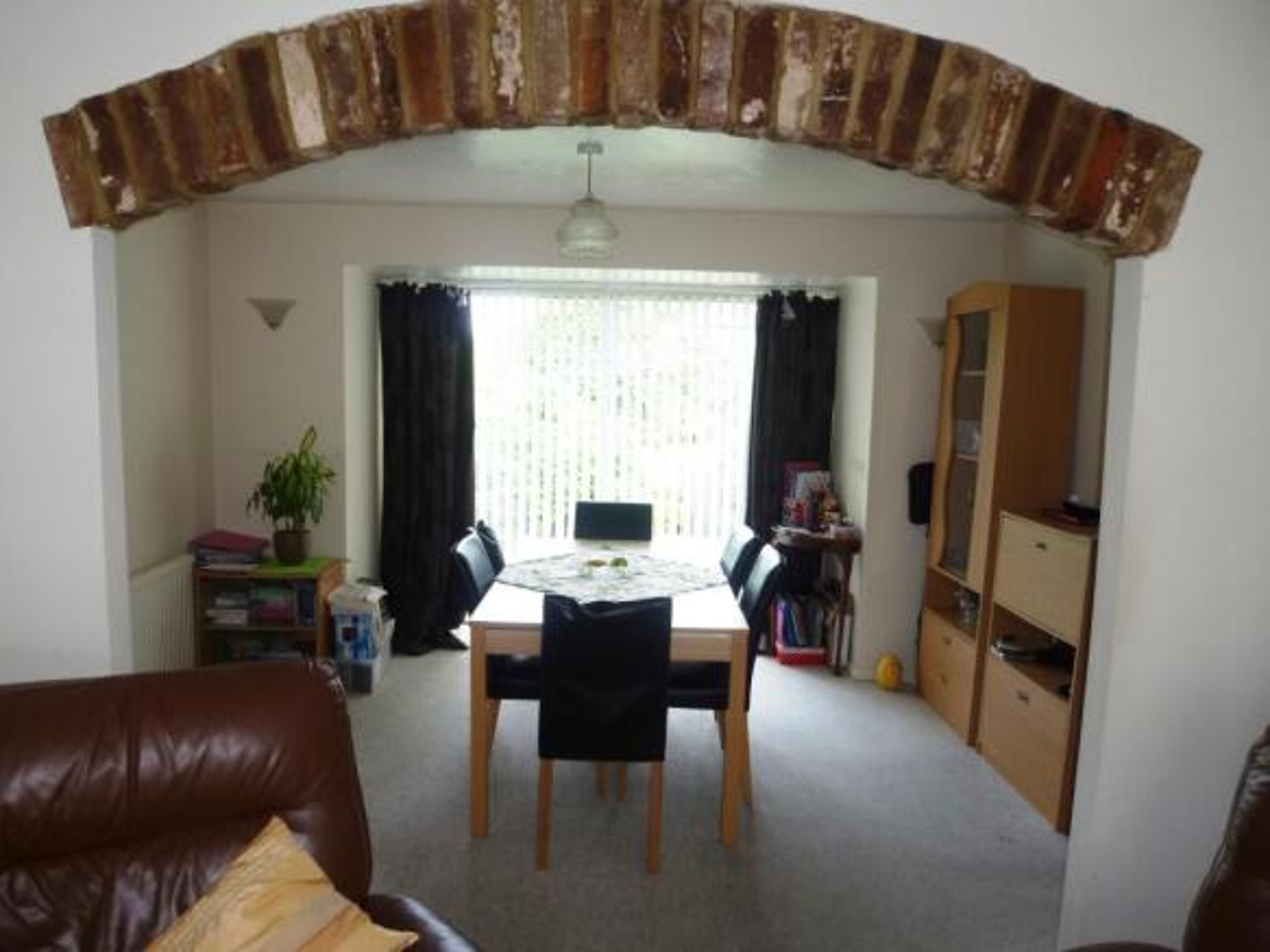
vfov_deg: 54.9
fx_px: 917
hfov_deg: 69.4
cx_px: 635
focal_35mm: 25
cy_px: 476
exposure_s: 1/40
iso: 100
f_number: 2.8
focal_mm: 4.5
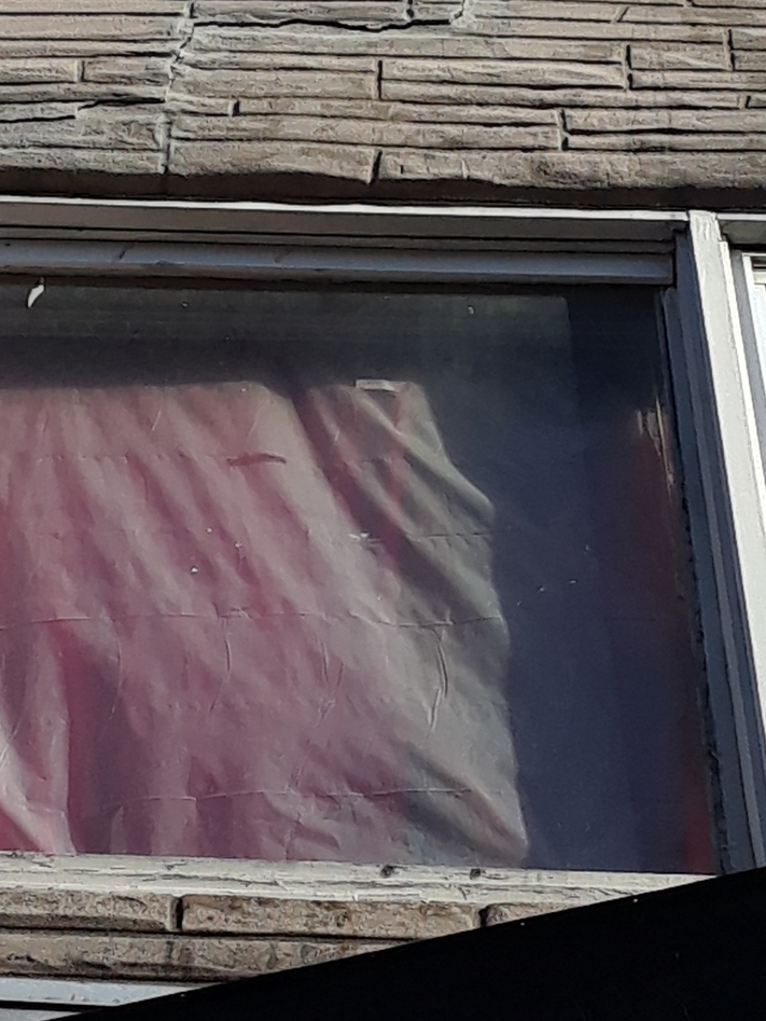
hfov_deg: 37.5
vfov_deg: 48.5
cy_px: 382
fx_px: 1120
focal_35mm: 38
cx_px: 284
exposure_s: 1/1550
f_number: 1.9
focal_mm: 2.47
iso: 40
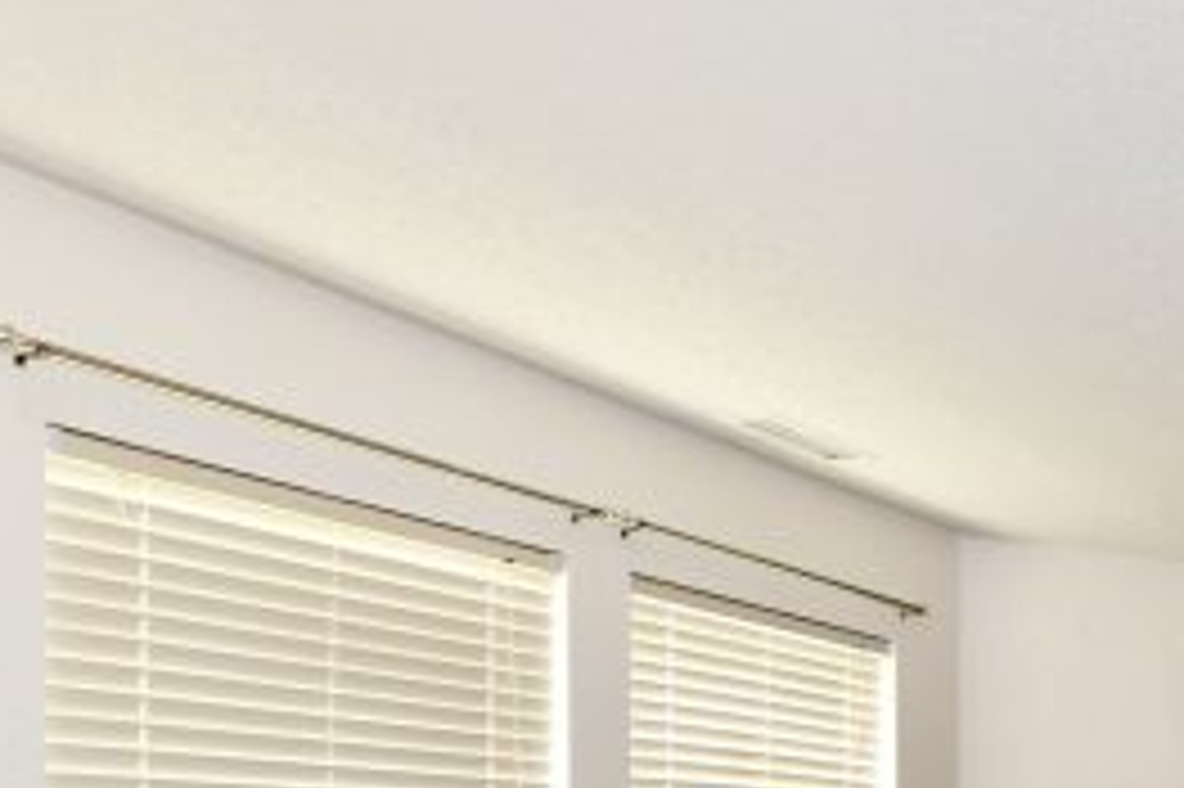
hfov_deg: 36.5
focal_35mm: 40
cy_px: 932
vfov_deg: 29.1
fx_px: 1315
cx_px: 1445
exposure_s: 1/60
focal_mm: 14
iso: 640
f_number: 6.3
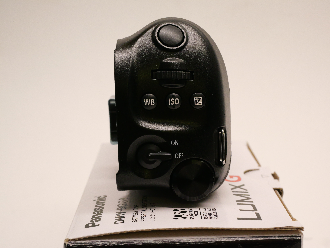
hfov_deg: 32.2
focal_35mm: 60
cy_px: 124
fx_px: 572
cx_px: 165
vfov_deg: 24.4
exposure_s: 1/160
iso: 3200
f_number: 8
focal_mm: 30
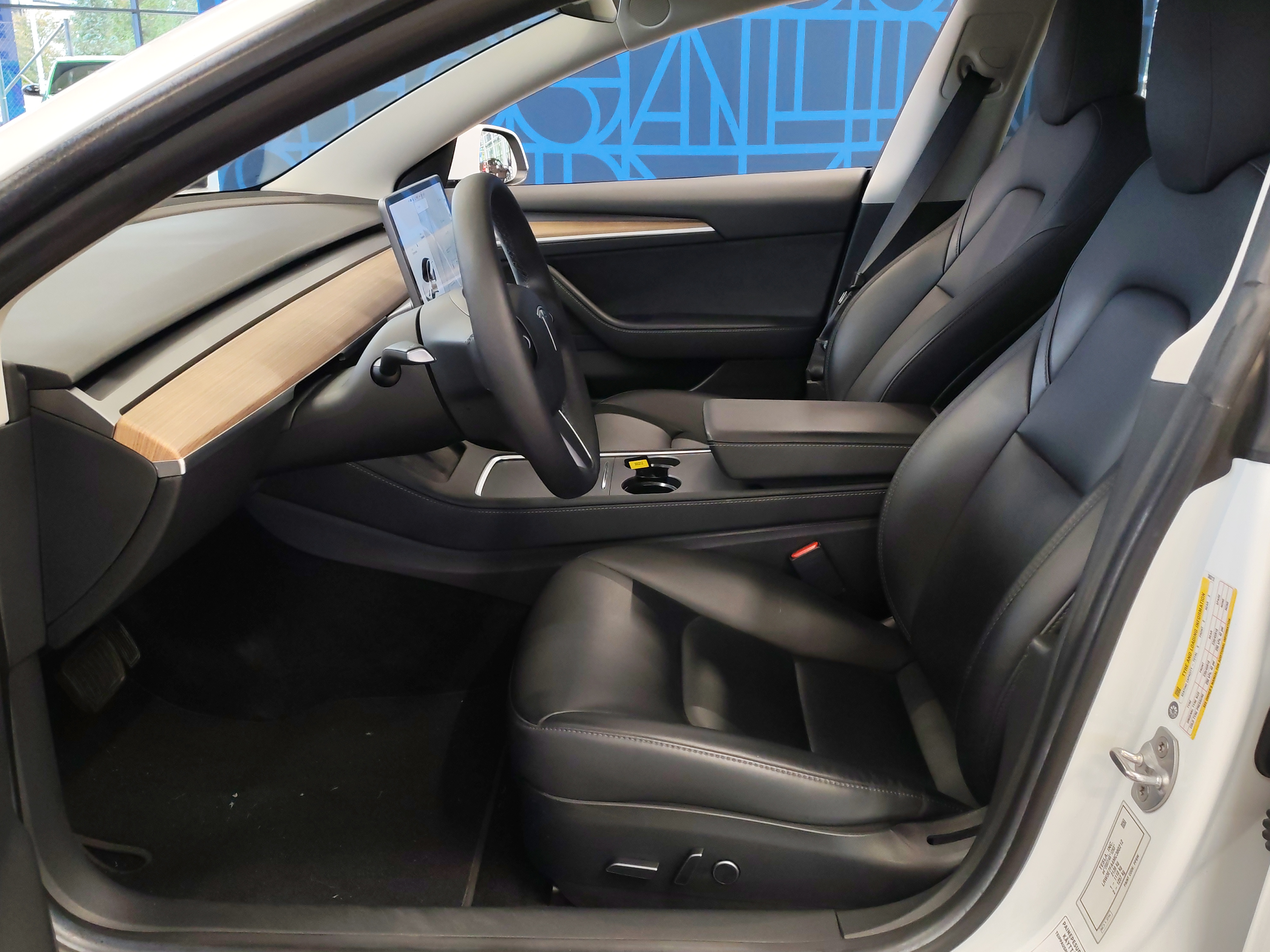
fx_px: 1211
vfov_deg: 42.9
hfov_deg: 55.4
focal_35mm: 33
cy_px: 476
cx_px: 635
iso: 640
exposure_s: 1/100
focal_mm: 6.12
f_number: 1.9
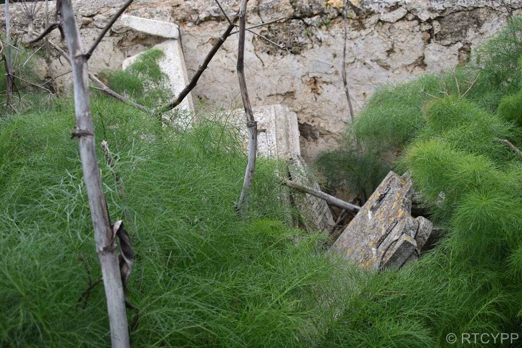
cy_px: 174
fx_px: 631
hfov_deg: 45.0
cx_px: 261
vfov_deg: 30.9
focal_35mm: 44
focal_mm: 29
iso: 320
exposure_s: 1/250
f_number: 5.6
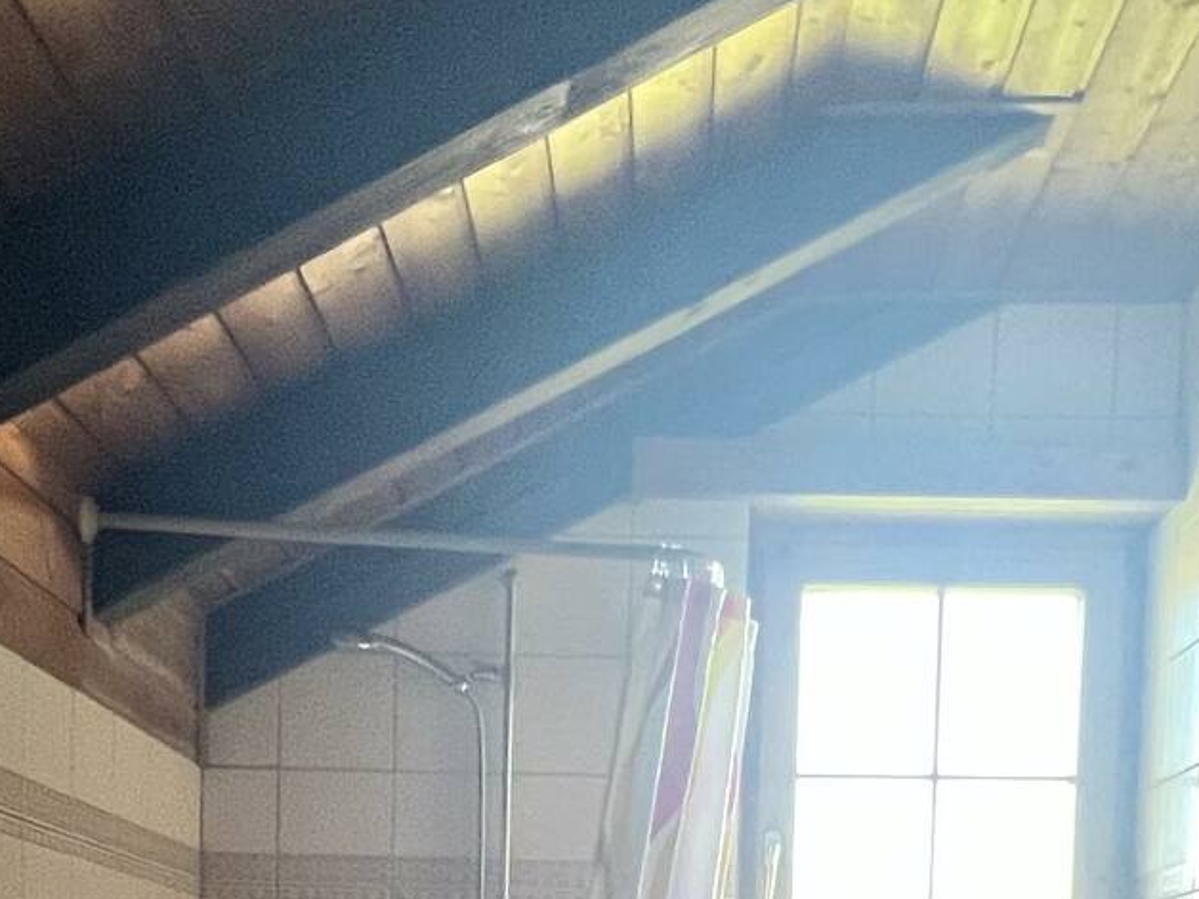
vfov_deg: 23.7
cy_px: 1216
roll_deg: -1.7
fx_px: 1836
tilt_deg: -5.1
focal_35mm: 53
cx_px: 601
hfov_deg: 36.2
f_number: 1.8
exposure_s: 1/60
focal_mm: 1.57
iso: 320
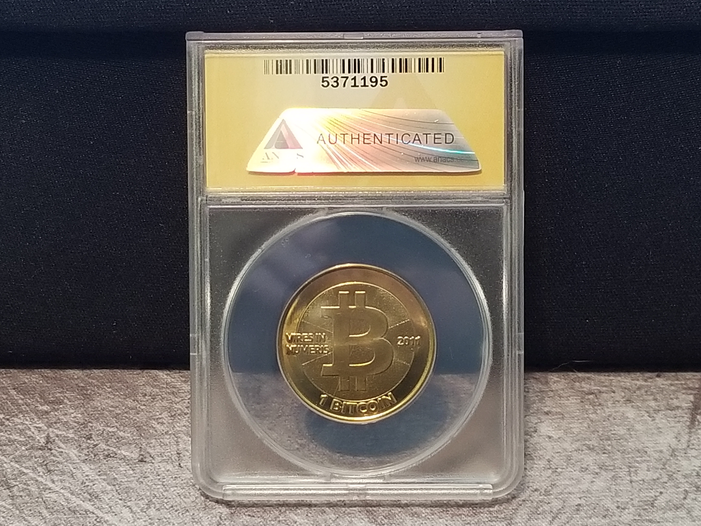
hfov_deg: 67.3
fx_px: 527
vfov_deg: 53.1
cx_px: 350
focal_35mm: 26
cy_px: 263
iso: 160
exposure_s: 1/30
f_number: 1.7
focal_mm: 4.25
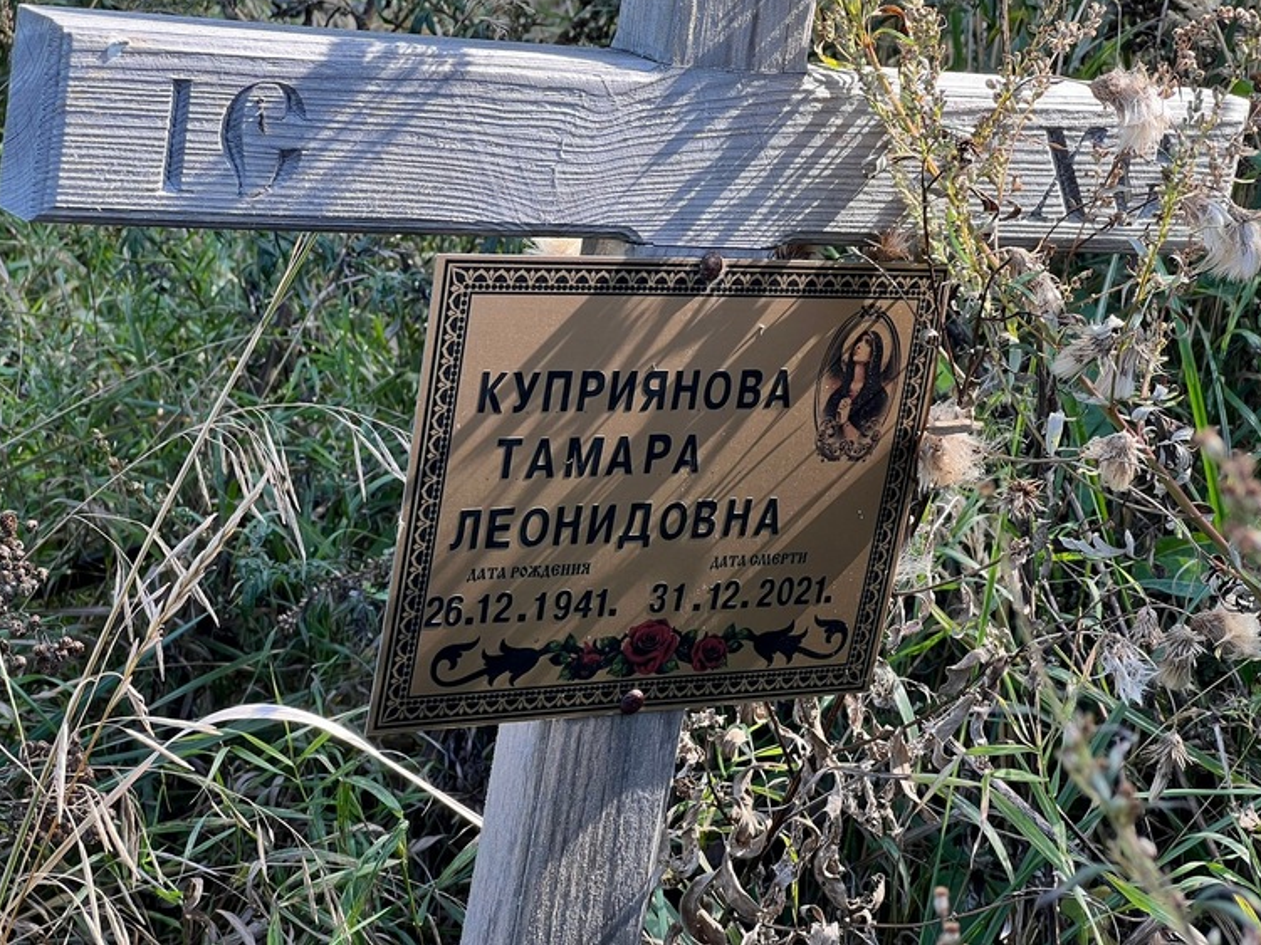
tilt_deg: -19.4
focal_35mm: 82
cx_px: 640
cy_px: 445
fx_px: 2987
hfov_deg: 23.8
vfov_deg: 18.0
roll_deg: +0.3
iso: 40
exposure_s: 1/99
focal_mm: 9
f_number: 2.8
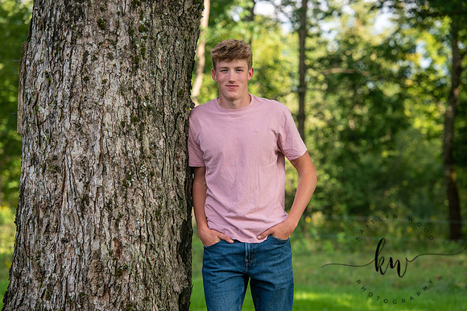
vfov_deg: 9.1
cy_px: 156
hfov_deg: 13.7
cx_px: 234
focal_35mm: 150
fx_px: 1945
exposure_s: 1/250
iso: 400
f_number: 5.6
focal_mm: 150
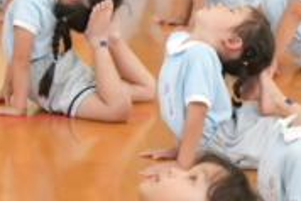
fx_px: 2167
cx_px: 311
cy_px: -123
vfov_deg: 5.3
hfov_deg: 7.9
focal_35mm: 259
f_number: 7.1
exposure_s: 1/200
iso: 6400
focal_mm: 40
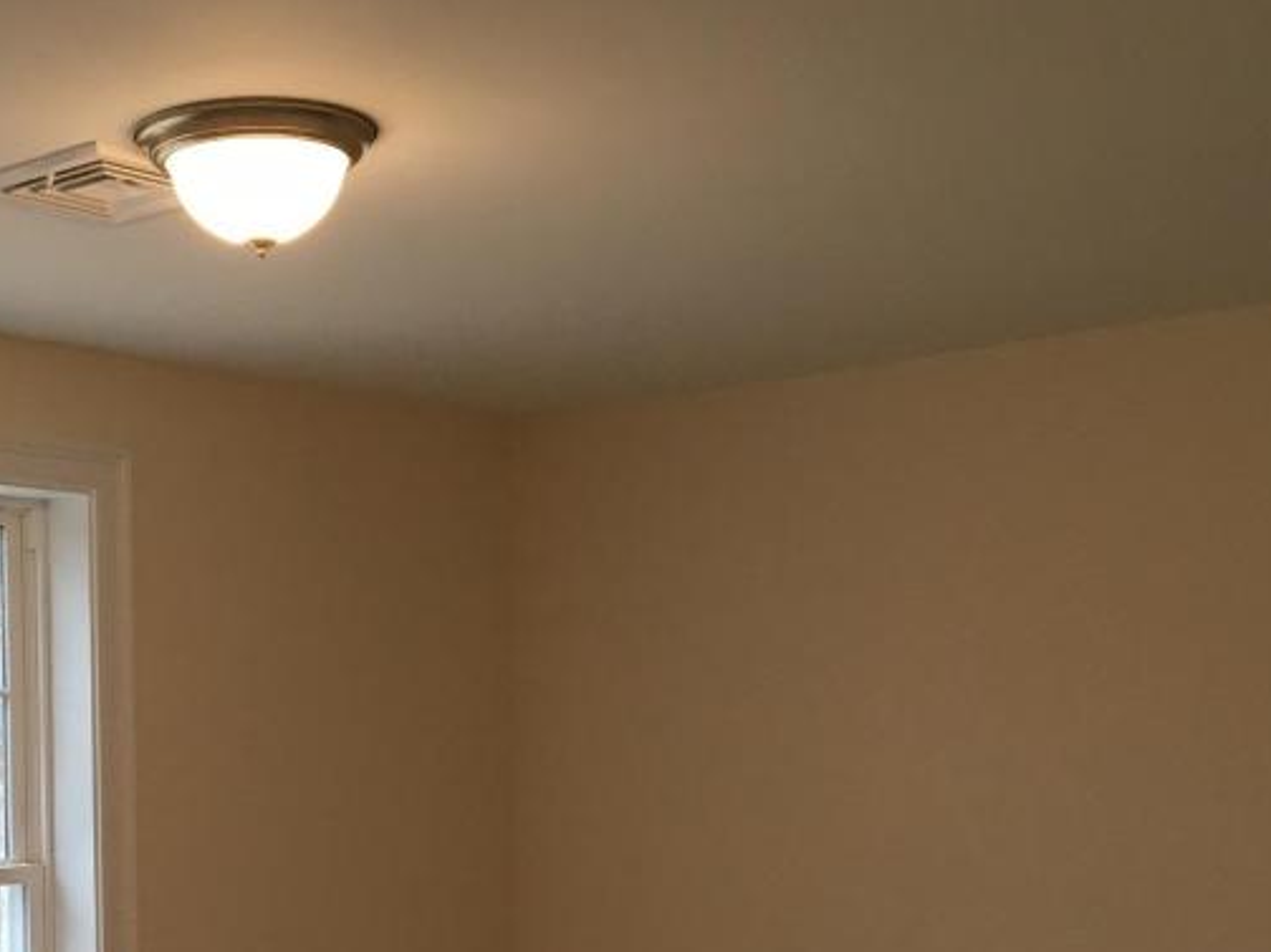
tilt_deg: -1.1
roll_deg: -0.1
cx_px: 298
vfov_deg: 24.1
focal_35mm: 59
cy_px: 866
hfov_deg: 32.0
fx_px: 2166
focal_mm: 4.15
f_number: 2.2
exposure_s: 1/30
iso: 25
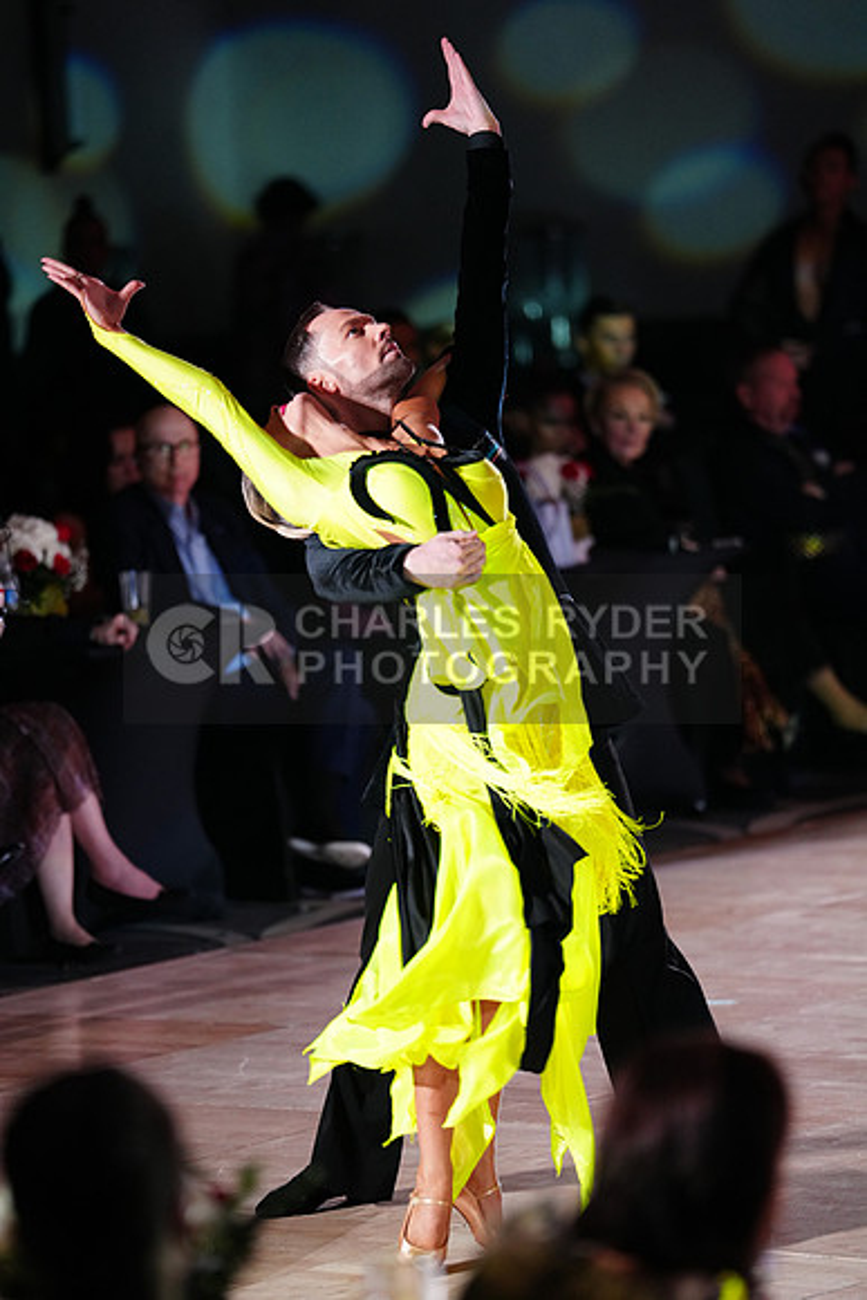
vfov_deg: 10.3
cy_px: 650
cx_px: 434
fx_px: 7220
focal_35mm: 200
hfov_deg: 6.9
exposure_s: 1/320
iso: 2500
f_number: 2.8
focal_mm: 200
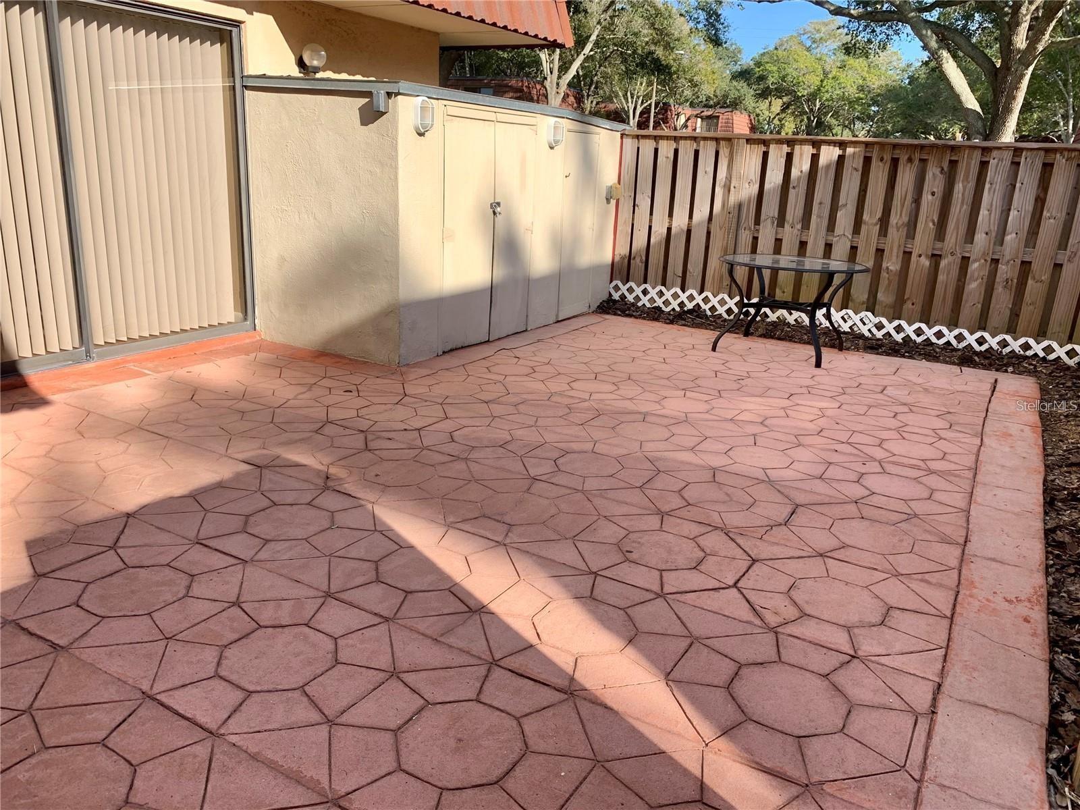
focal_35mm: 26
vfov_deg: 53.1
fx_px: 811
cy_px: 405
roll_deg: -2.4
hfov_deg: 67.3
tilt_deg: -16.6
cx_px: 540
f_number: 1.8
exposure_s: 1/488
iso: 25
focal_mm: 4.25
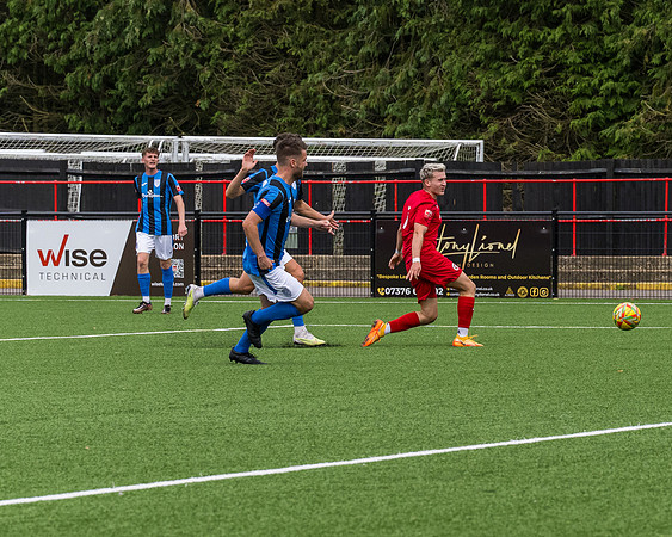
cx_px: 473
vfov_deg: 6.4
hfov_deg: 8.0
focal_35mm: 240
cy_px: 420
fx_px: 4779
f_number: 5
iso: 800
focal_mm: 85
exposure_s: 1/4000
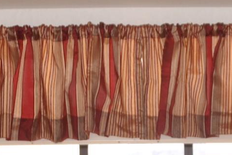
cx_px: 195
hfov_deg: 10.8
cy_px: 282
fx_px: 1218
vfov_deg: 7.1
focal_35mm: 189
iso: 100
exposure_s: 1/60
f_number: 3.5
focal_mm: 20
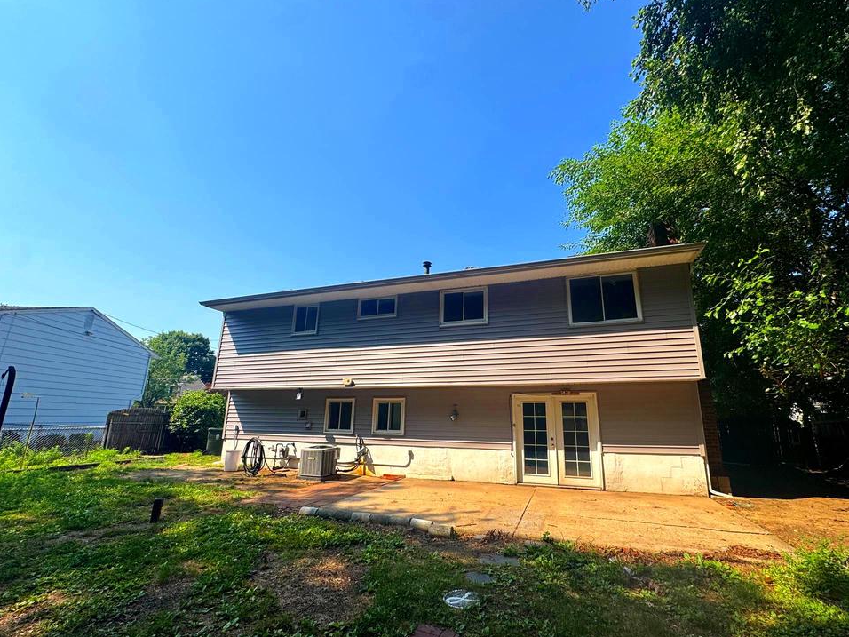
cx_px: 453
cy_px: 336
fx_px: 368
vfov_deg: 81.7
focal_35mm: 15
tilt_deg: +13.1
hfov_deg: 98.0
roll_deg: -0.7
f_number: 2.2
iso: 50
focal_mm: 2.22
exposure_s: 1/1536
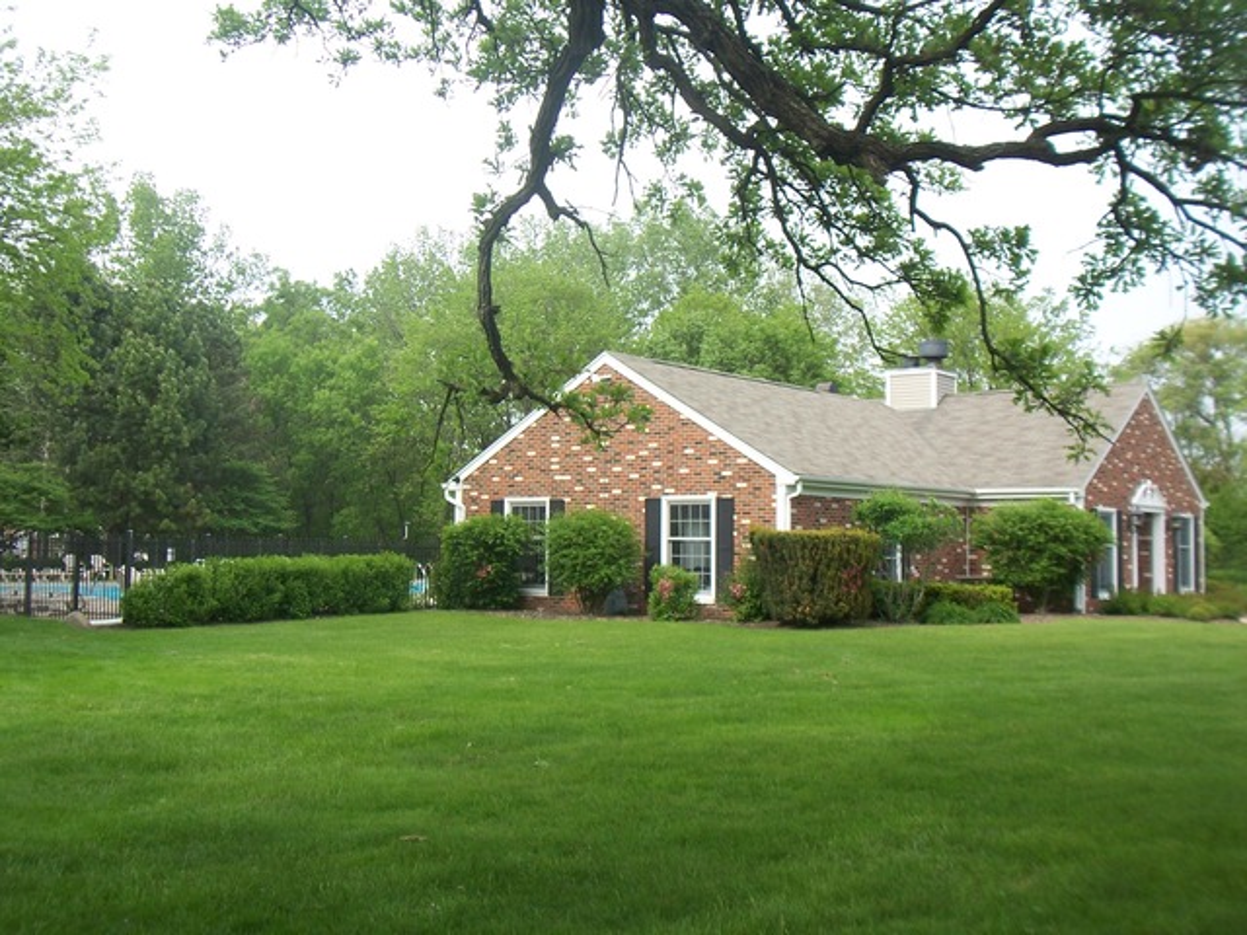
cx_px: 624
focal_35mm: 39
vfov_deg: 36.8
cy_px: 468
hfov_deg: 47.9
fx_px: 1405
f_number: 3.9
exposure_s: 1/160
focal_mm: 6.4
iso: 64
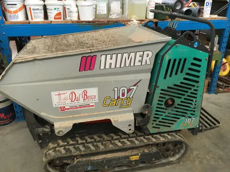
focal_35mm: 29
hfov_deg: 61.7
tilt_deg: -25.2
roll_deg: -1.5
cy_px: 86
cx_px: 115
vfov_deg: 48.2
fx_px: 193
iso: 125
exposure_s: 1/33
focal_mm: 4.15
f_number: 2.2
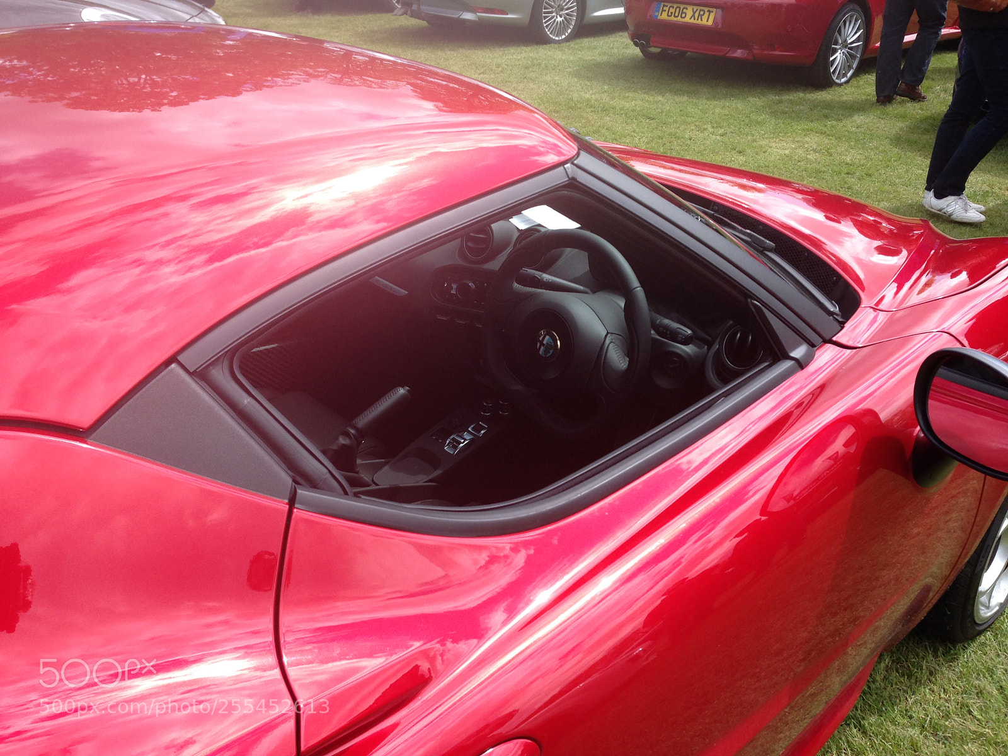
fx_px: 961
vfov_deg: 42.9
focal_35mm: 33
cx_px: 504
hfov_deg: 55.4
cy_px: 378
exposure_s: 1/596
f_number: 2.4
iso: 50
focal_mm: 4.12
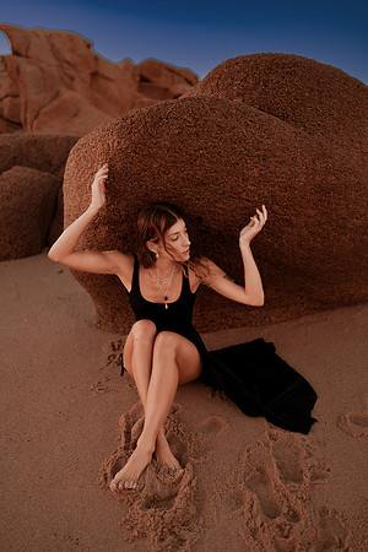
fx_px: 537
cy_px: 276
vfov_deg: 54.4
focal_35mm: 35
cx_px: 184
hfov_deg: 37.9
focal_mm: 35
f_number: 1.8
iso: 100
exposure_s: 1/250
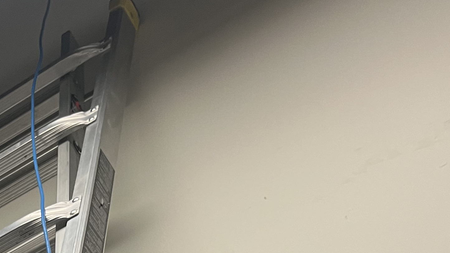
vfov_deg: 14.5
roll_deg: +14.2
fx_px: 943
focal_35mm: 79
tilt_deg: +44.4
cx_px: 63
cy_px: 346
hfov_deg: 26.1
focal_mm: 5.7
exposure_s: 1/60
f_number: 1.5
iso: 125
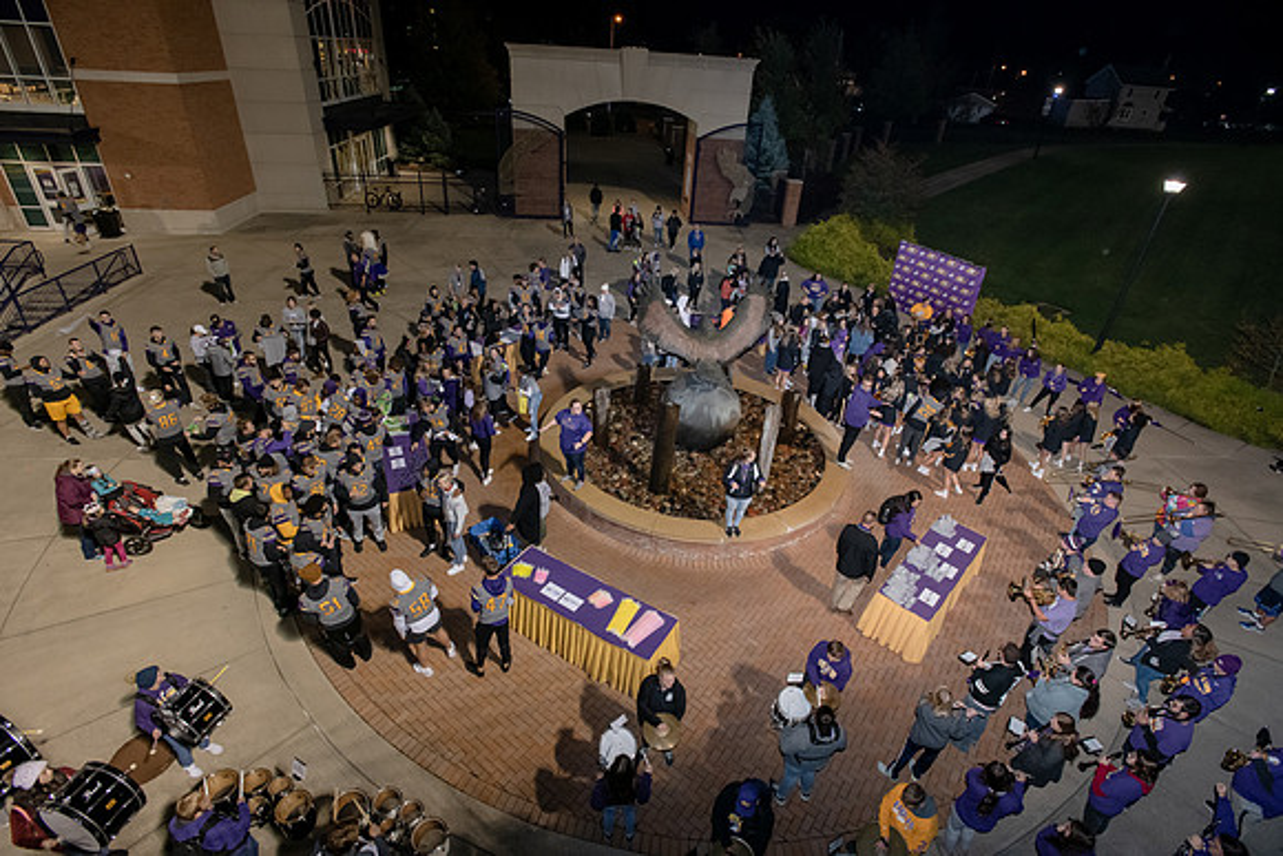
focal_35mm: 17
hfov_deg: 93.3
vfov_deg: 70.5
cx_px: 642
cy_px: 428
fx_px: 606
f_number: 5.6
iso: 2500
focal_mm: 17
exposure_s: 1/80
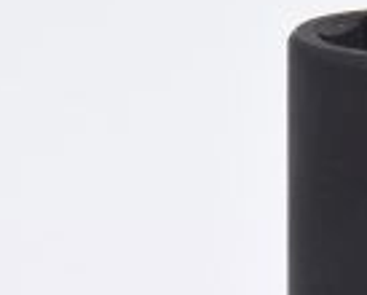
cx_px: 433
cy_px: 453
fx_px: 3057
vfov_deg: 5.5
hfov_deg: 6.8
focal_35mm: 281
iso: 250
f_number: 16
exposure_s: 1/125
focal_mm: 50
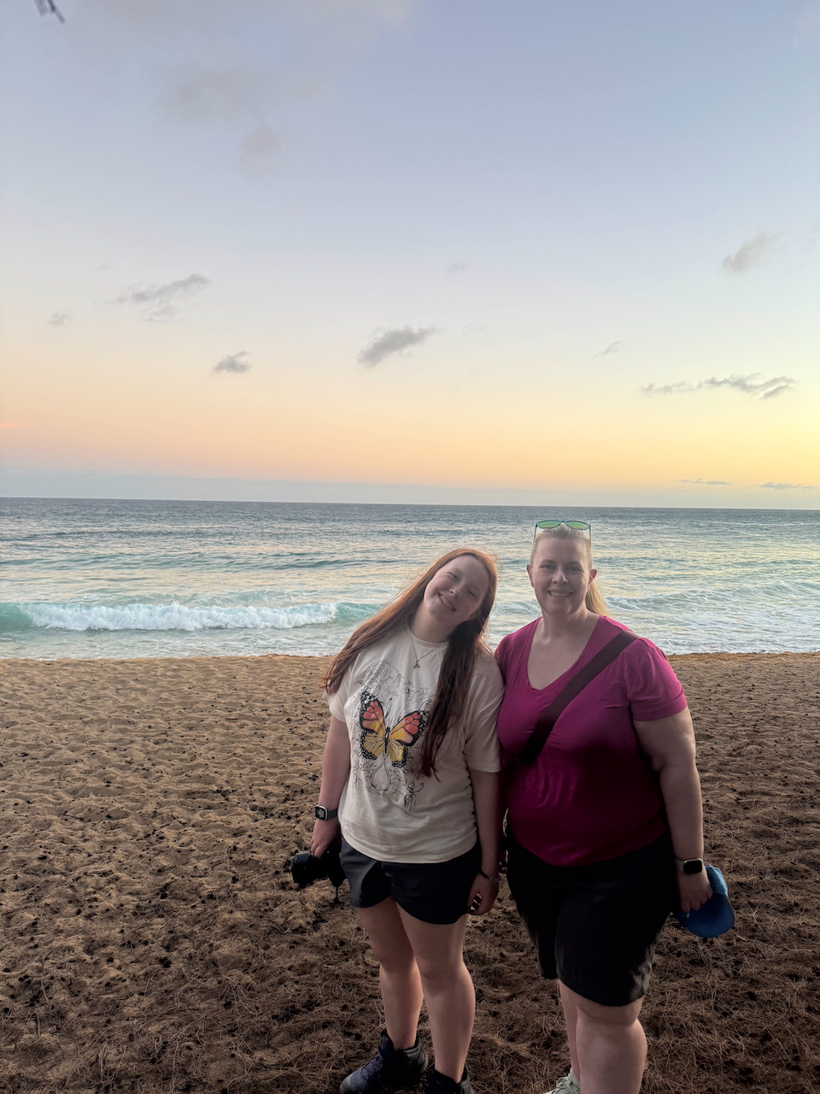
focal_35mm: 24
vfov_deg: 71.6
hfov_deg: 56.8
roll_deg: -1.0
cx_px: 410
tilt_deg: -3.5
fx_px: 758
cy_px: 547
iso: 125
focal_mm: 6.76
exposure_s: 1/121
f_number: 1.78
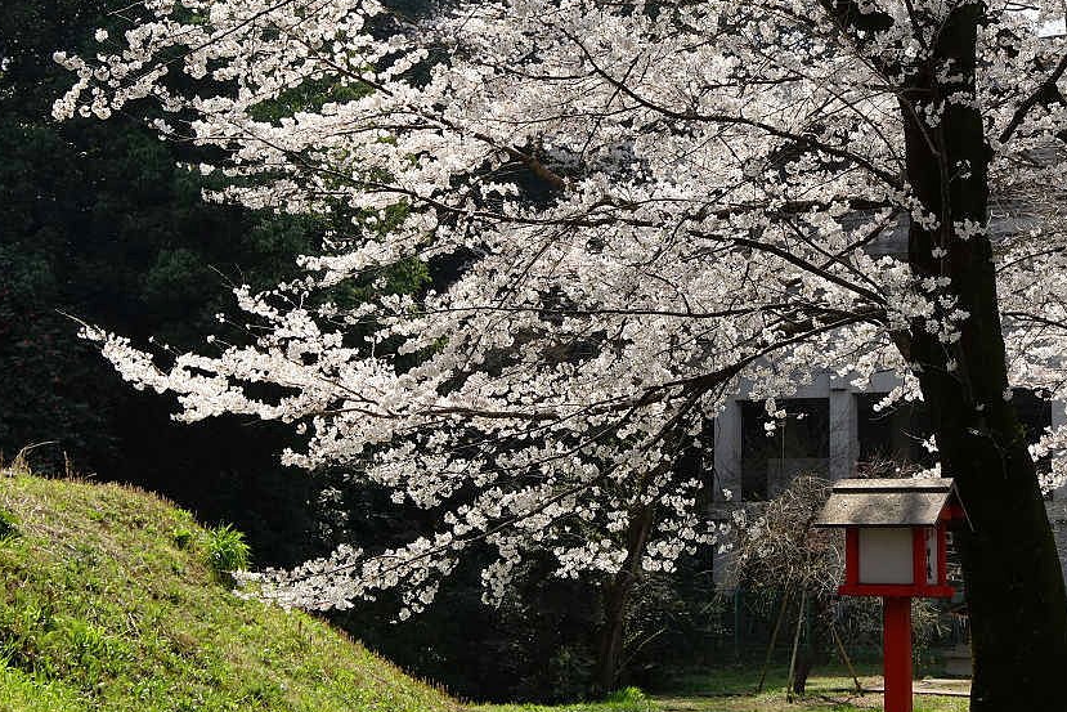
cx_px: 632
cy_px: 252
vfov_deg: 20.0
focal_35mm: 68
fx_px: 2016
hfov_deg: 29.6
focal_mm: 47
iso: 1000
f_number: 9
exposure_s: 1/1600
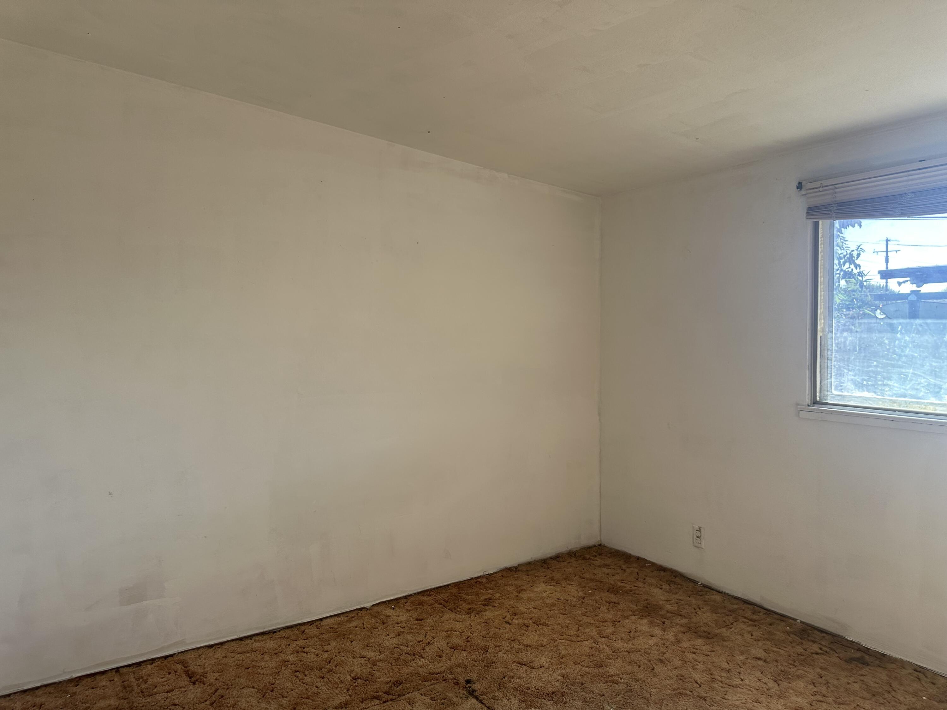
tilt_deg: -2.6
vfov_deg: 56.8
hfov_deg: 71.6
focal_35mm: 24
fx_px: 657
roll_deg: -0.7
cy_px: 355
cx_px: 474
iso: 125
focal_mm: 6.86
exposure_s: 1/149
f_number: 1.78
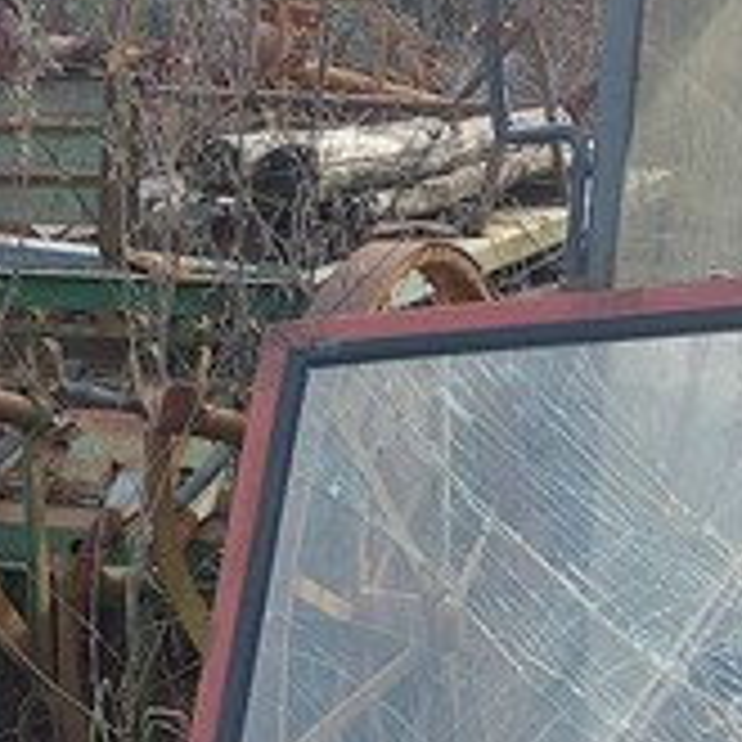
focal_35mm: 77
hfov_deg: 22.2
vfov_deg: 22.3
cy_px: 544
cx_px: 157
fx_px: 1867
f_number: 1.8
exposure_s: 1/120
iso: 40
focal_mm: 5.23
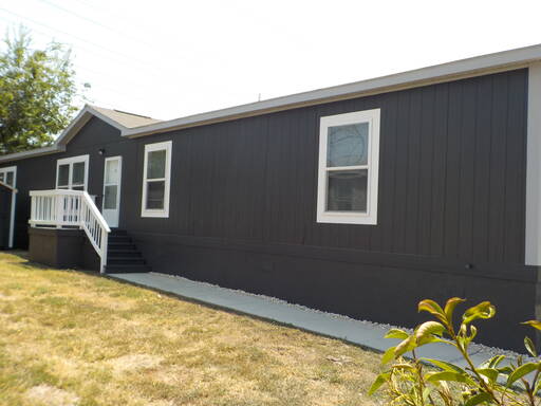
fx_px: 469
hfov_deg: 60.0
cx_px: 270
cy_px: 203
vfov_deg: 46.8
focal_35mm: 30
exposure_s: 1/800
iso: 125
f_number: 3.3
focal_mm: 4.1
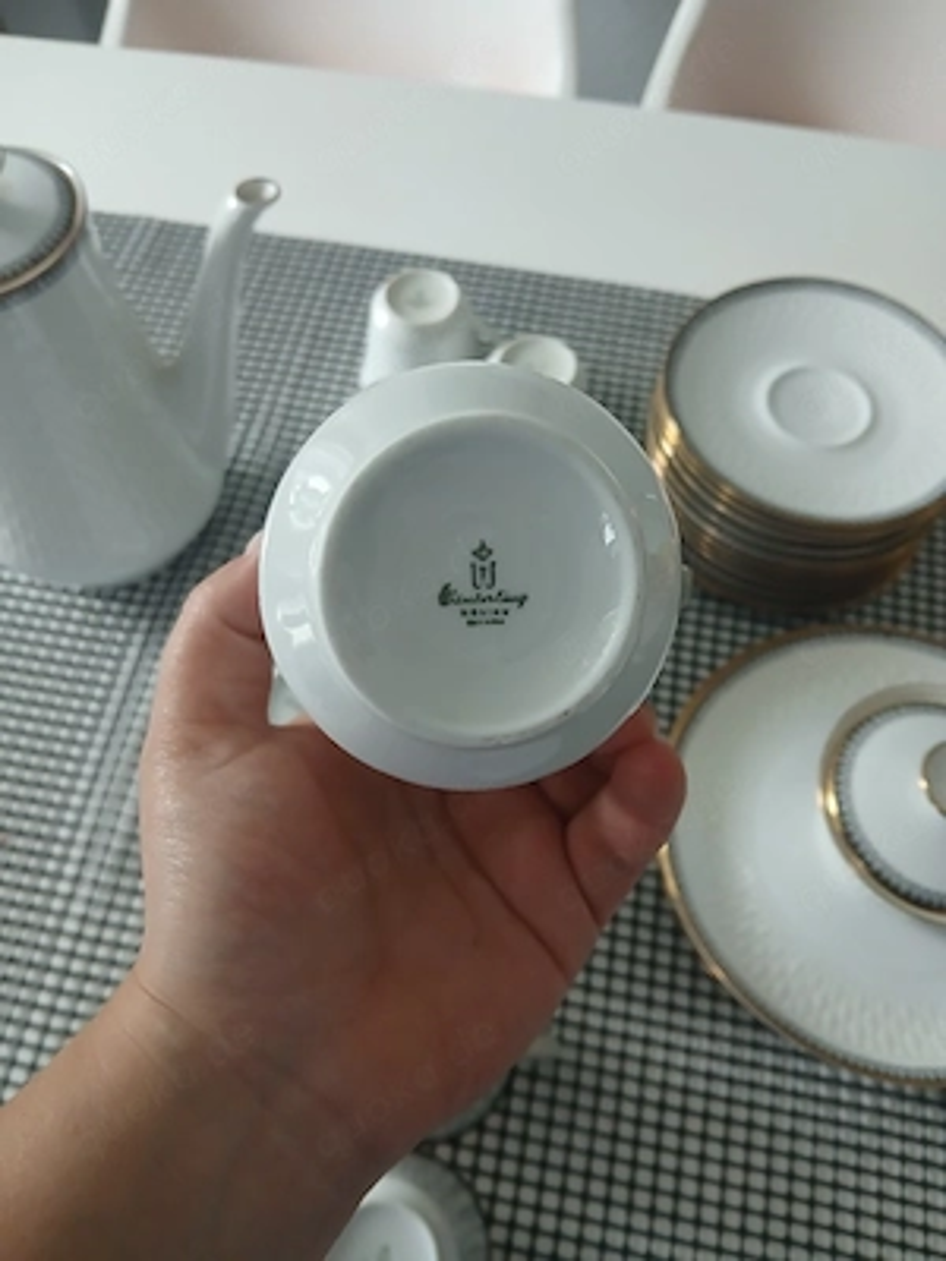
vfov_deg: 67.3
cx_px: 473
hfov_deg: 53.1
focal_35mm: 26
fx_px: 947
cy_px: 630
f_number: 1.8
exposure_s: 1/50.3
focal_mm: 3.98
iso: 250
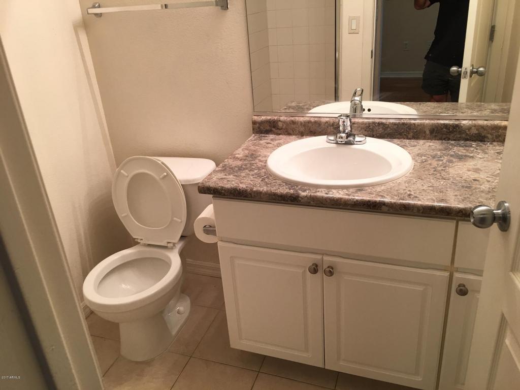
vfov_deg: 48.2
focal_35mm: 29
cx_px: 260
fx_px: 436
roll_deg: +3.9
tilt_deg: -24.6
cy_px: 195
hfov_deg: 61.7
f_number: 2.2
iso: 25
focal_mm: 4.15
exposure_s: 1/15
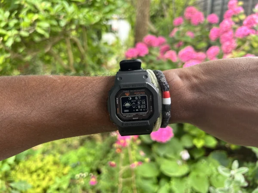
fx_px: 194
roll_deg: +1.1
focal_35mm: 26
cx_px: 129
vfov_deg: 53.1
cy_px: 96
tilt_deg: -19.5
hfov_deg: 67.3
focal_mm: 5.7
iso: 50
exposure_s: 1/163
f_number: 1.5
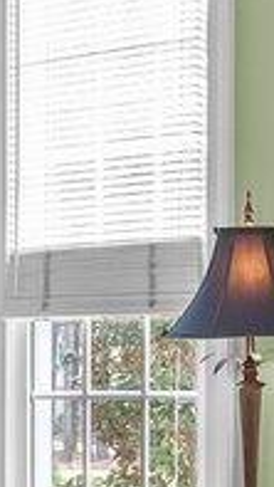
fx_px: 2245
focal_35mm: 174
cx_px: 222
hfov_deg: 7.0
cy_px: 365
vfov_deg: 12.3
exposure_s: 1/25
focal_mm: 16
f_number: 4
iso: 400
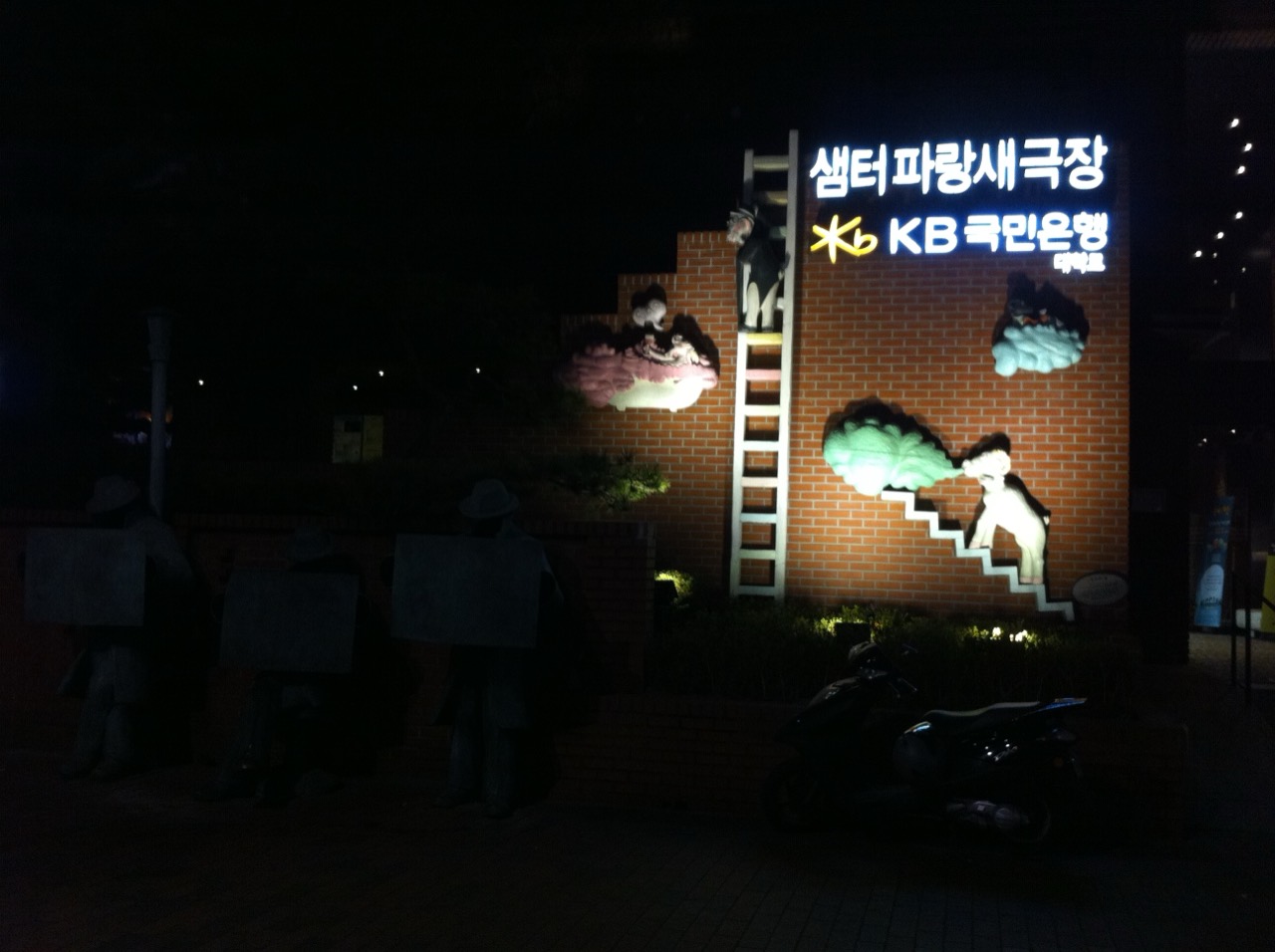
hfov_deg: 52.7
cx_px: 638
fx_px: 1287
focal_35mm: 35
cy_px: 476
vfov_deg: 40.6
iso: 160
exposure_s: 1/15
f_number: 2.8
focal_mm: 3.85
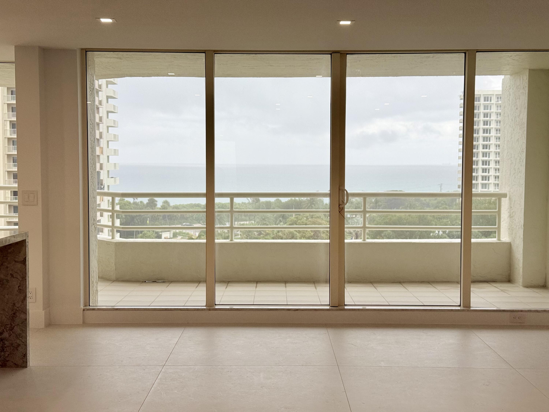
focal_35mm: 48
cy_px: 206
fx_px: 761
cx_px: 274
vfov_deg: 30.3
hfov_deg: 39.7
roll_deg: +0.5
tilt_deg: -4.0
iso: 64
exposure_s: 1/1149
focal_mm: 6.76
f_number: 1.78
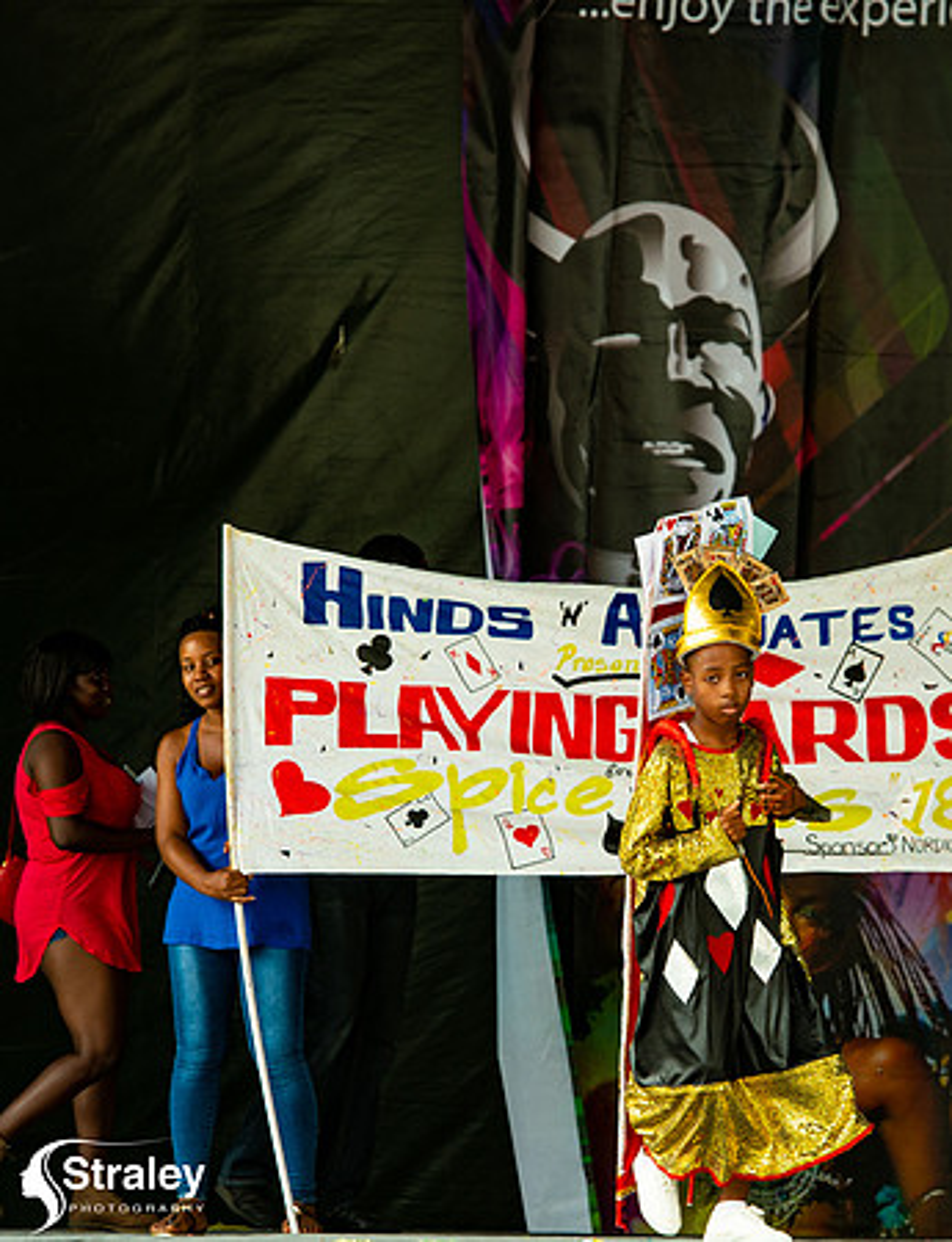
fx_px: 10818
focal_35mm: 299
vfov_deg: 6.6
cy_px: 742
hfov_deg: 5.0
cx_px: 641
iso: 160
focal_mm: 175
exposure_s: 1/200
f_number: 5.6
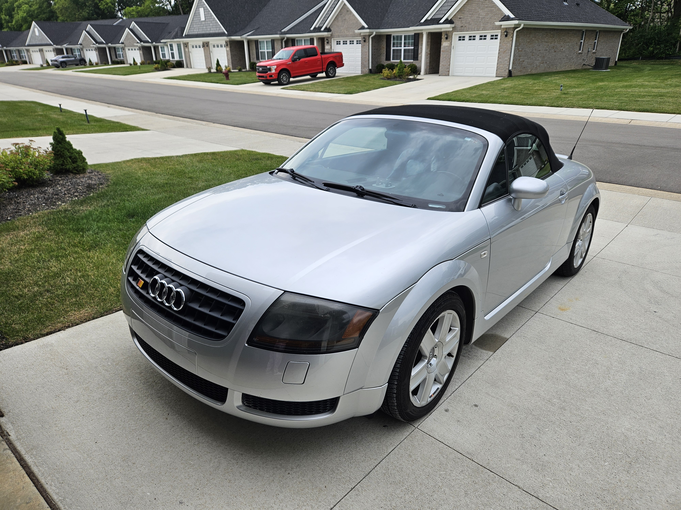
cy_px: 255
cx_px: 340
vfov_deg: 58.9
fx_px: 452
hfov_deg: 73.9
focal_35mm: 23
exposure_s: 1/395
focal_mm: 5.4
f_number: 1.8
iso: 25
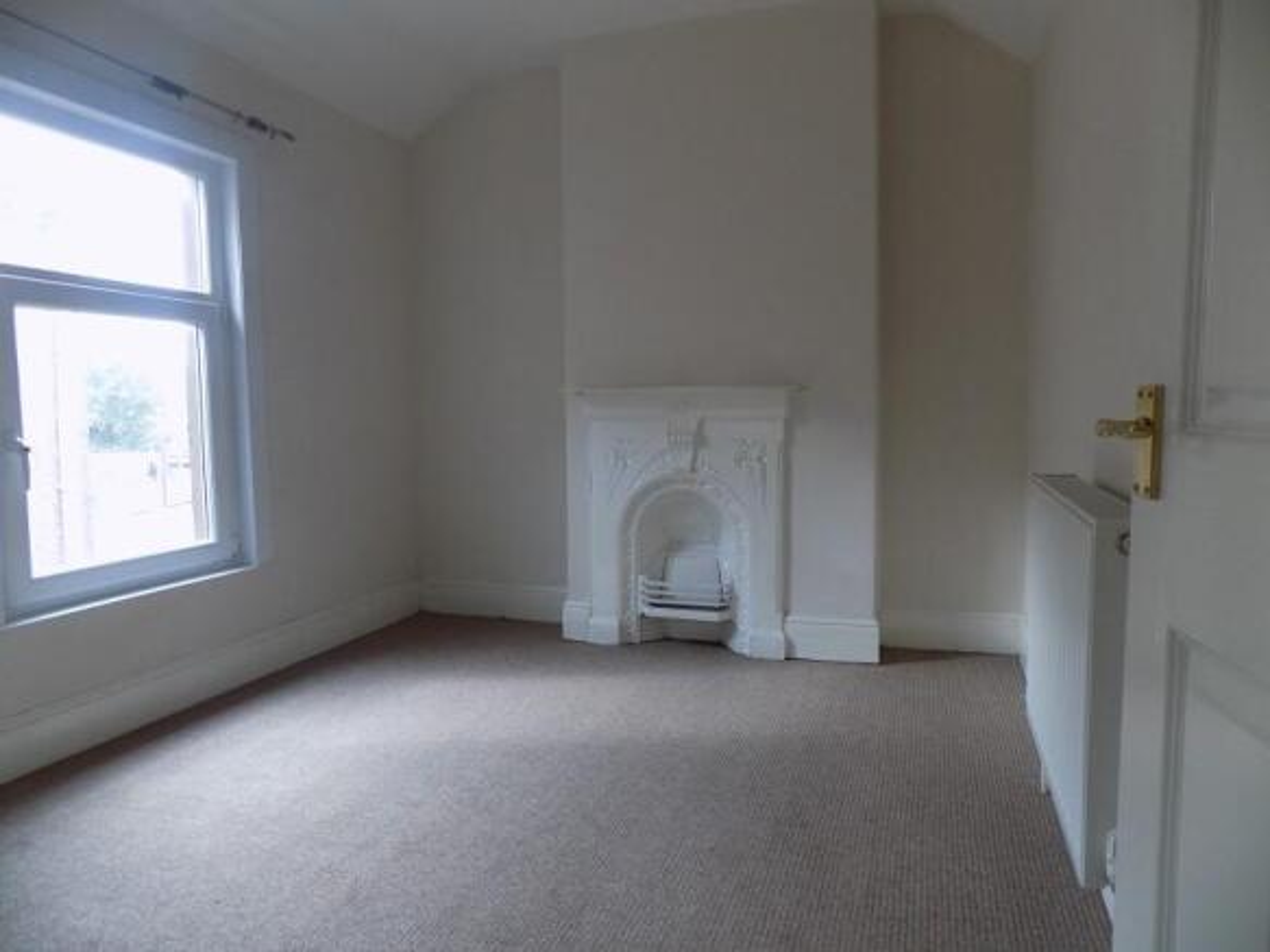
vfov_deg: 58.9
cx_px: 635
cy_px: 476
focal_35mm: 23
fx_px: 844
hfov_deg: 73.9
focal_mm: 4
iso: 100
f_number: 3.1
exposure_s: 1/30
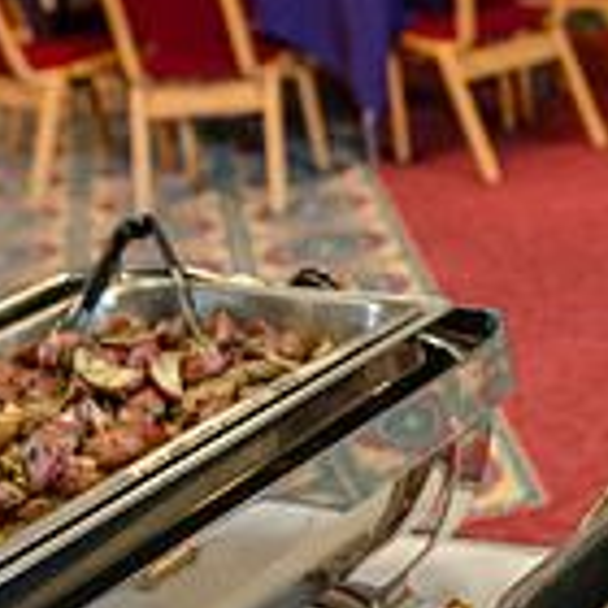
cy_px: 662
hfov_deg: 16.5
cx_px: 691
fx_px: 2027
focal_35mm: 102
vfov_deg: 16.6
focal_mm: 29
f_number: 3.2
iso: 400
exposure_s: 1/125
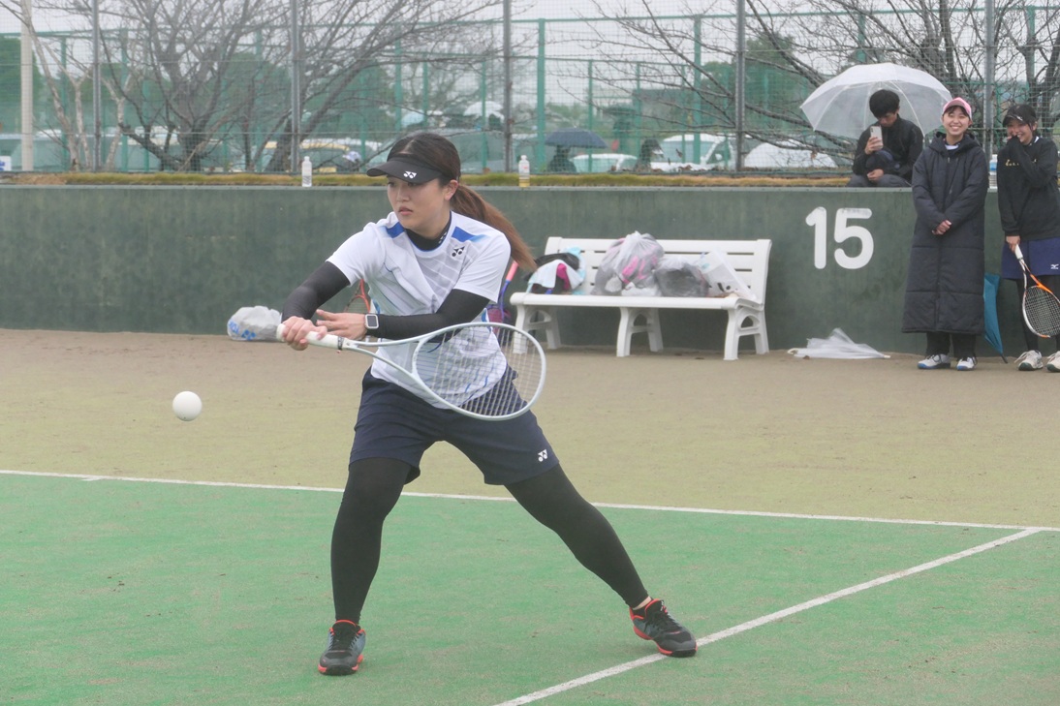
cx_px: 530
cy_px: 353
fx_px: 3297
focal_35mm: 112
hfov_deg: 18.3
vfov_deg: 12.2
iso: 1000
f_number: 3.9
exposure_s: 1/3200
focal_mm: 40.84
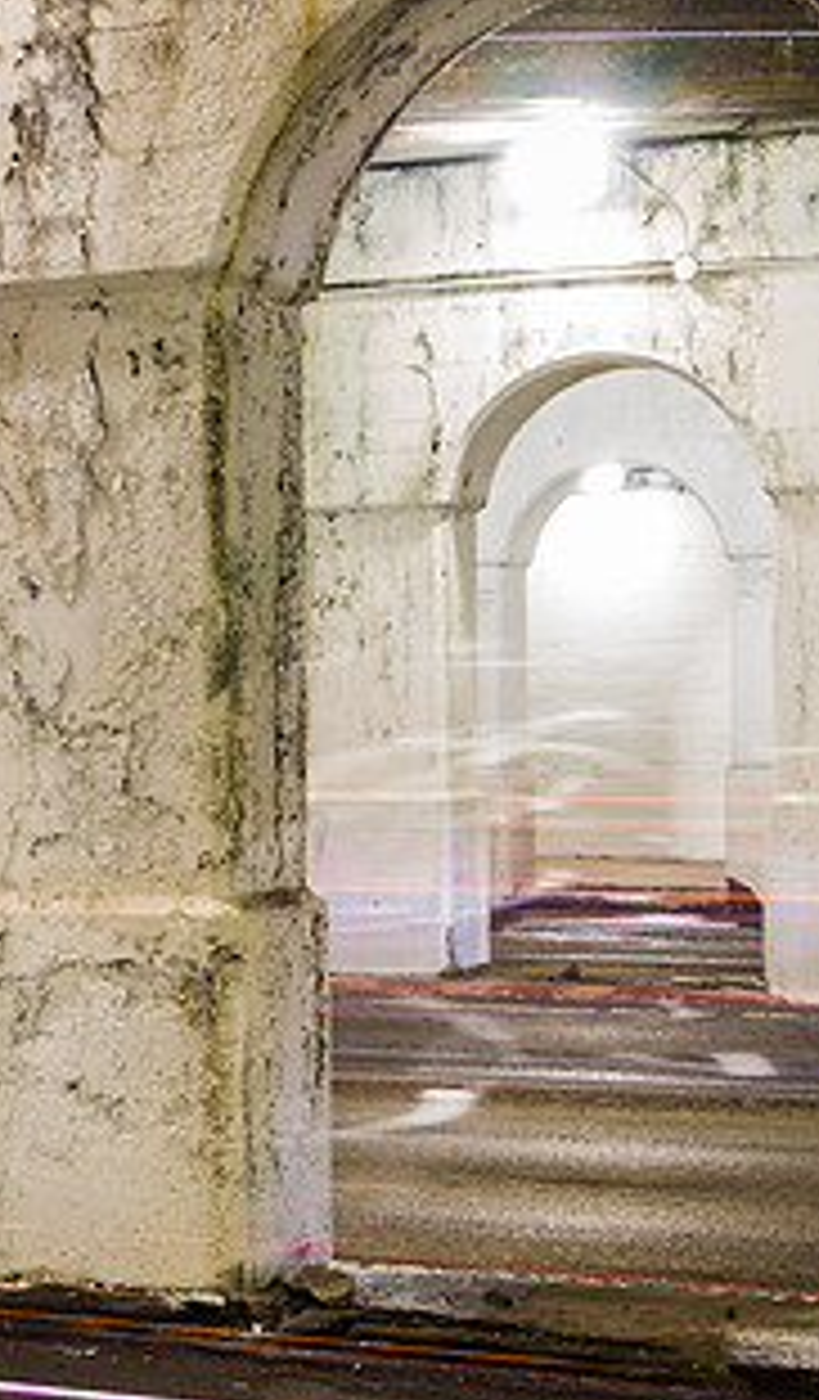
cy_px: 830
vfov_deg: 24.7
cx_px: 48
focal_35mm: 85
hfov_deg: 14.5
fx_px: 3185
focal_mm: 22
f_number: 11
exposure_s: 13
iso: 100
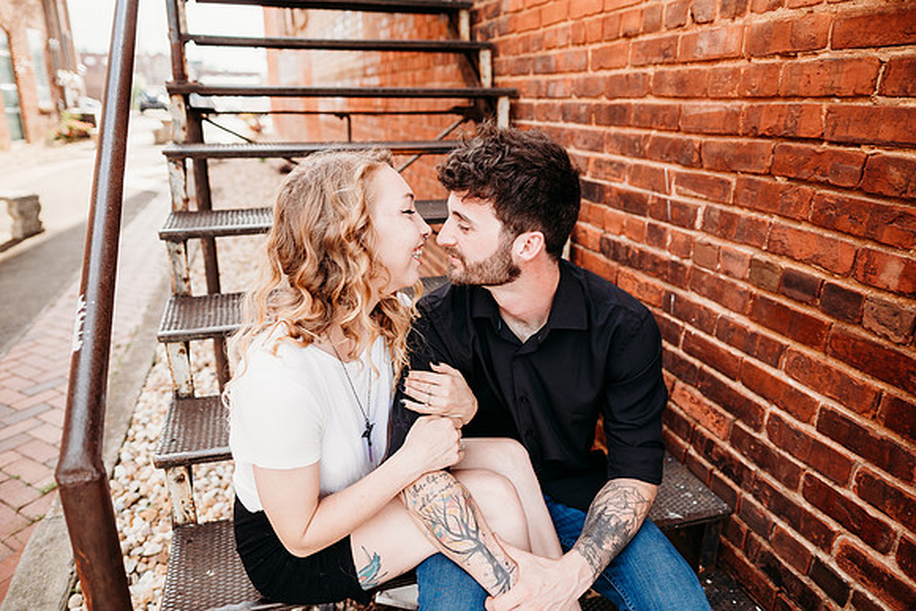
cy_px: 306
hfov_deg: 73.7
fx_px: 611
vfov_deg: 53.2
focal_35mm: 24
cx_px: 458
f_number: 2.8
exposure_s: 1/500
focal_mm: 24
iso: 100
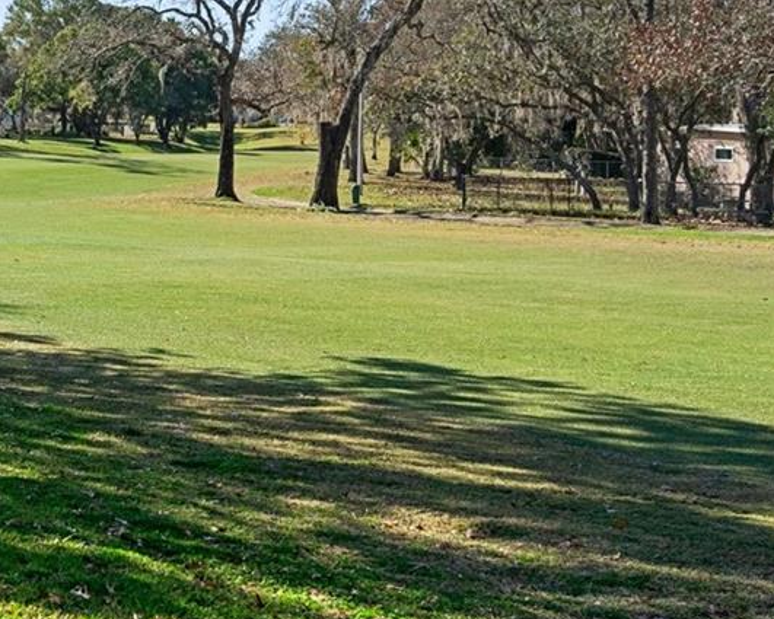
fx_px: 1879
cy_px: 169
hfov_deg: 22.8
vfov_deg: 18.6
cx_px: 92
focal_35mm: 82
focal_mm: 29
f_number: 8
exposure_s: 1/640
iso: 640
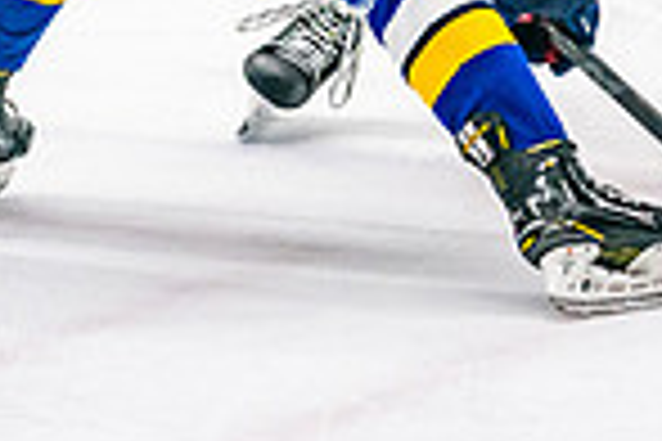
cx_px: 685
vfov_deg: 4.2
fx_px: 5939
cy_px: -500
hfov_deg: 6.4
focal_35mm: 323
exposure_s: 1/1250
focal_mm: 70
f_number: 2.8
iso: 3200
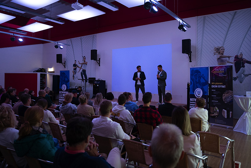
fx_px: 195
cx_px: 126
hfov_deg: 65.5
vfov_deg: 46.4
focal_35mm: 28
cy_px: 84
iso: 3200
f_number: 2.8
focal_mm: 28
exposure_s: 1/200
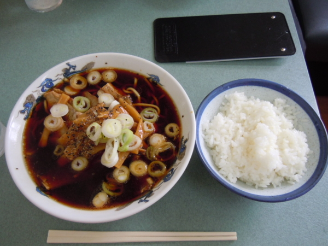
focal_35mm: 30
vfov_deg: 46.8
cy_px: 123
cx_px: 164
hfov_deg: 60.0
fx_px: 284
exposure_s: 1/60
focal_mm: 5.4
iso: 200
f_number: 3.5
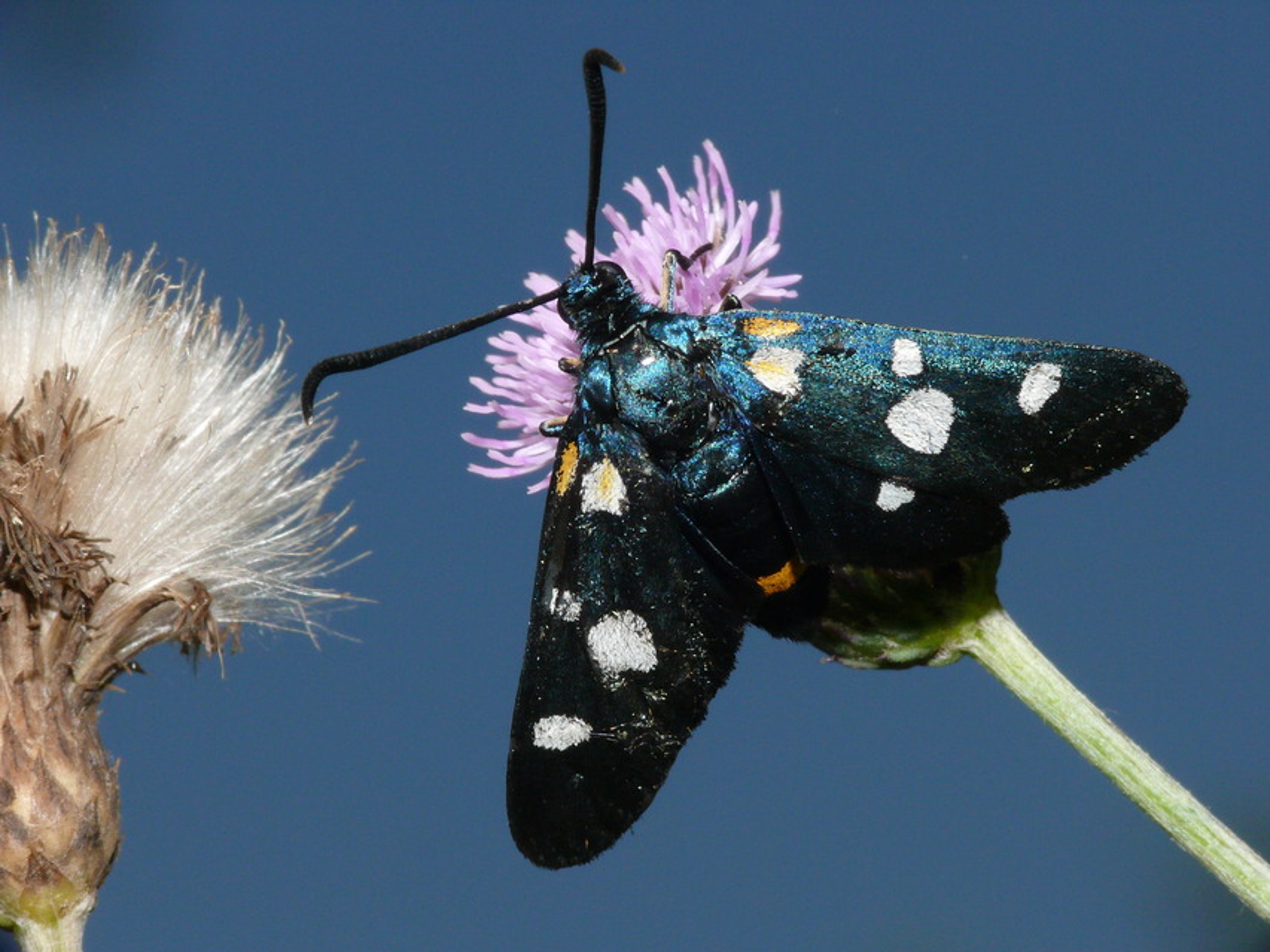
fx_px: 5981
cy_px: 476
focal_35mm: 163
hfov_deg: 12.1
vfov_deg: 9.1
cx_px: 635
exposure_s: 1/640
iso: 200
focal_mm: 34.5
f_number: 11
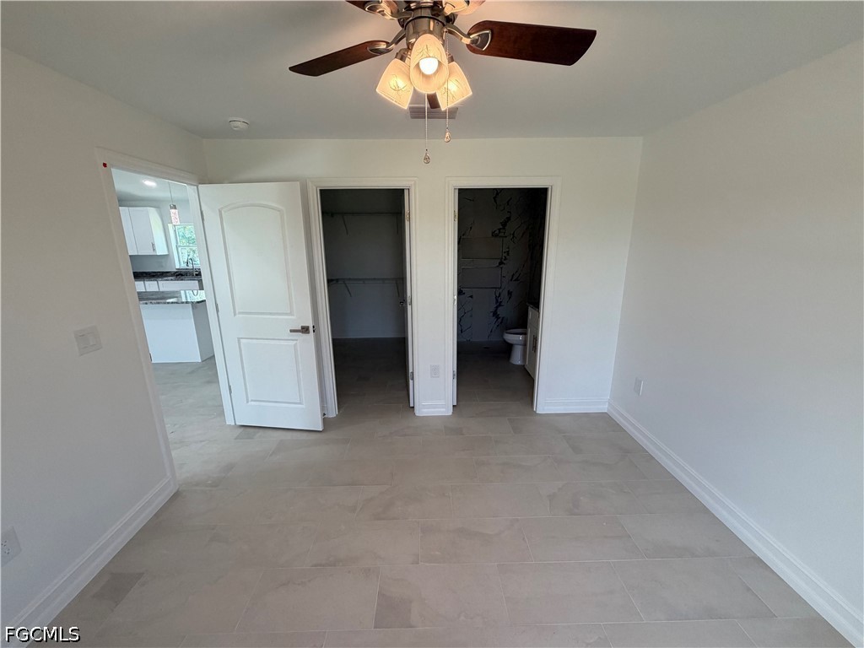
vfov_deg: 85.7
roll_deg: +0.6
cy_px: 324
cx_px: 432
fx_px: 349
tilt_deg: -13.8
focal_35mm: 14
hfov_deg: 102.1
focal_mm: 2.22
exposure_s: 1/120
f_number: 2.2
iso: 160
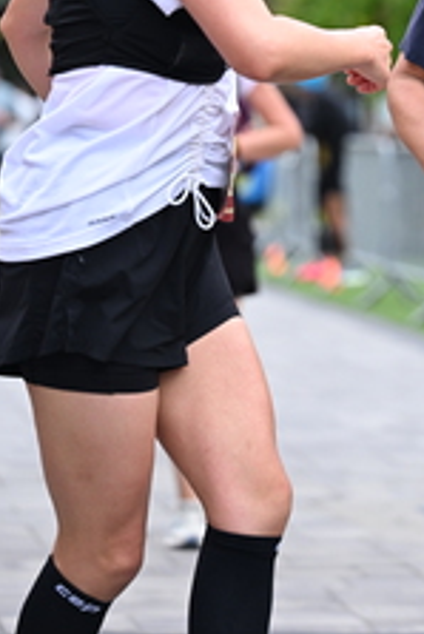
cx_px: 425
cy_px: -40
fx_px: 4392
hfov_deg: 5.5
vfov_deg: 8.2
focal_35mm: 249
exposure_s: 1/2000
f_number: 2.8
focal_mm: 101
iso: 640
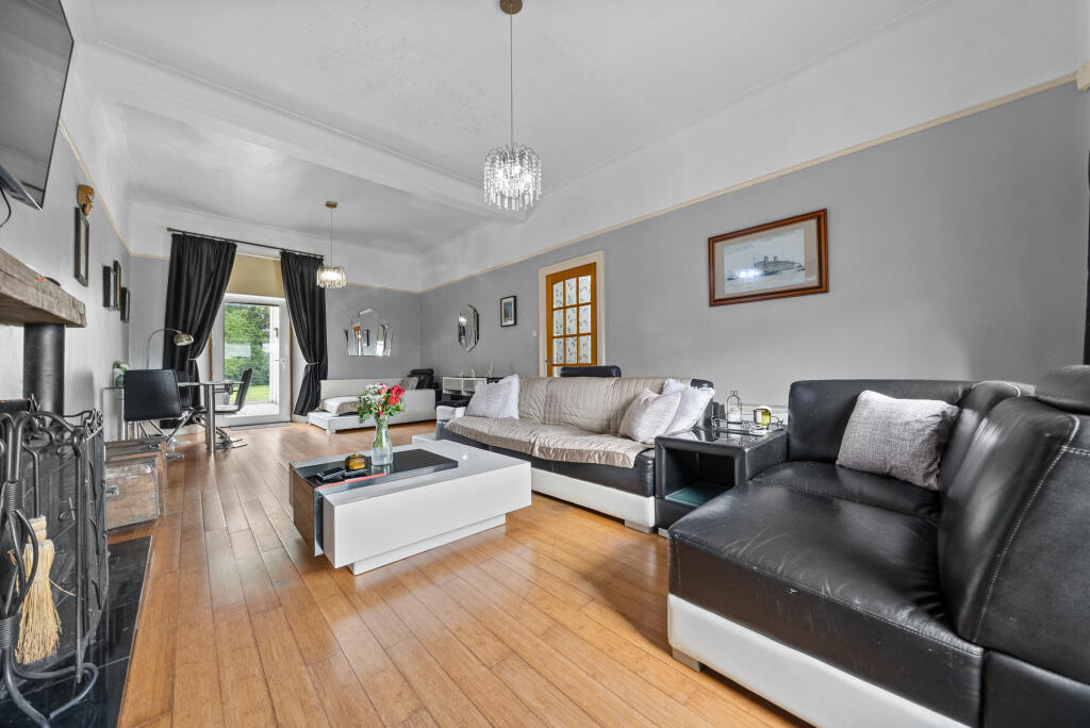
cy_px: 364
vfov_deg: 90.1
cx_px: 545
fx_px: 364
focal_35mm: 12
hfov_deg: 112.6
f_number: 8
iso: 2000
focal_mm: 12
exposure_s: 1/4
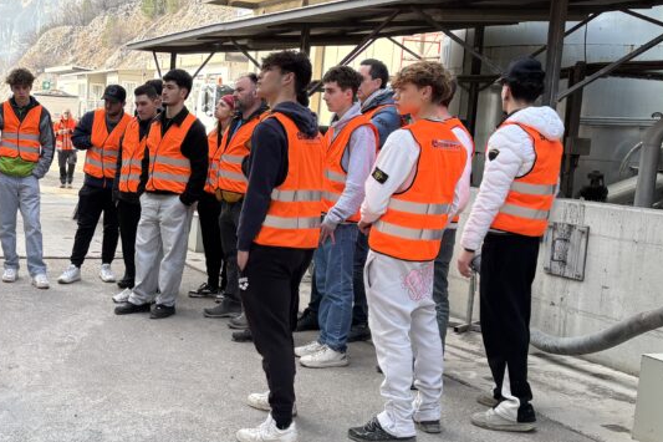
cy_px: 252
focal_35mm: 52
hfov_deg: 37.2
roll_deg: -3.3
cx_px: 162
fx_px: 957
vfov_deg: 26.0
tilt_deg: -7.1
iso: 50
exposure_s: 1/872
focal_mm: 5.96
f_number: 1.6
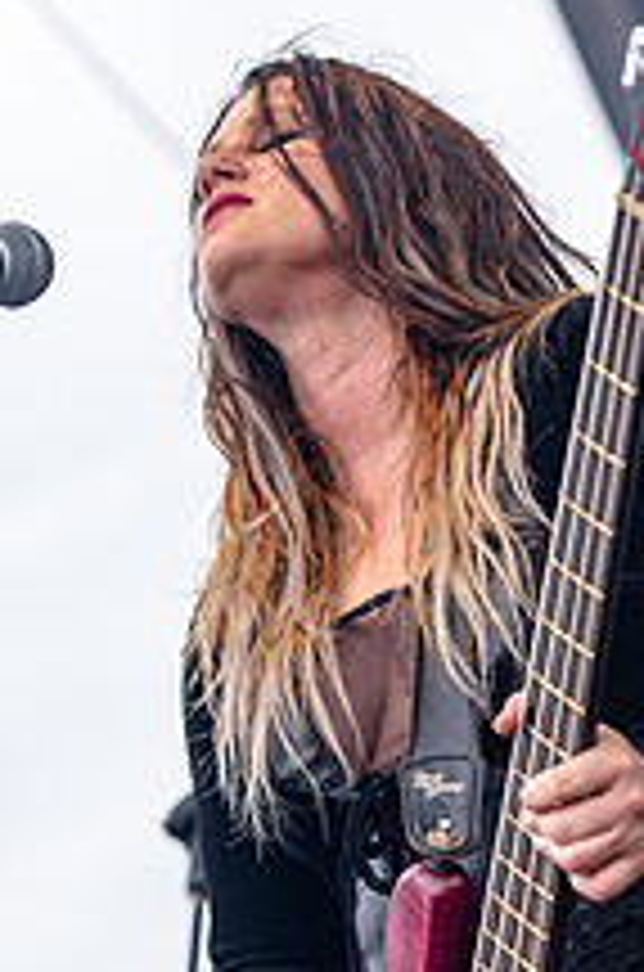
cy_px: 702
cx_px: 457
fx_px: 5905
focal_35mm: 219
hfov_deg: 6.2
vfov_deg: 9.4
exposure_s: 1/640
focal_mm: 105
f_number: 4
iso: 200
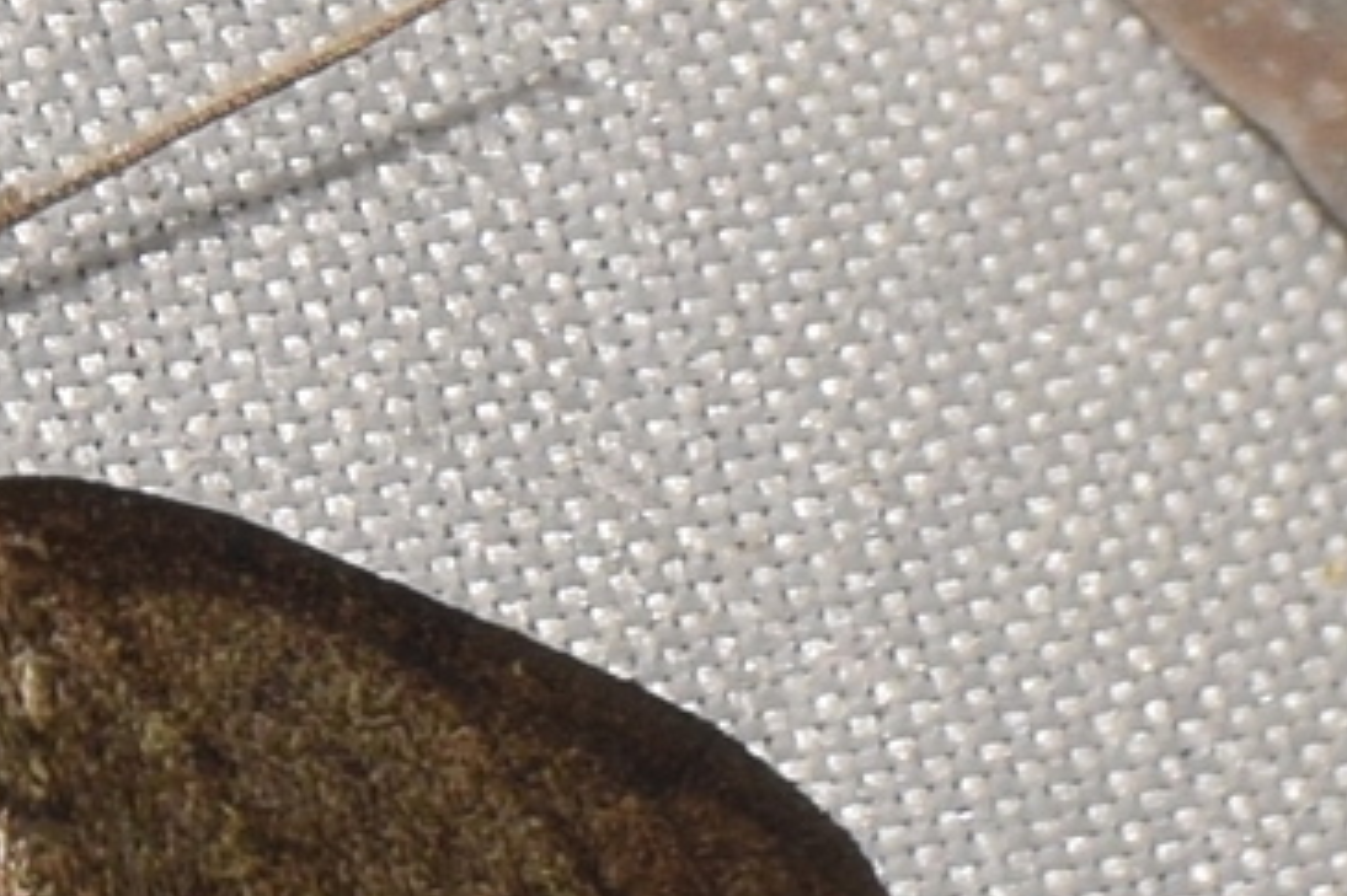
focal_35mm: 457
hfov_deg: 4.5
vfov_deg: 3.0
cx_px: -149
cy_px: 1010
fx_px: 17091
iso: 100
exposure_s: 1/160
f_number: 13
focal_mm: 116
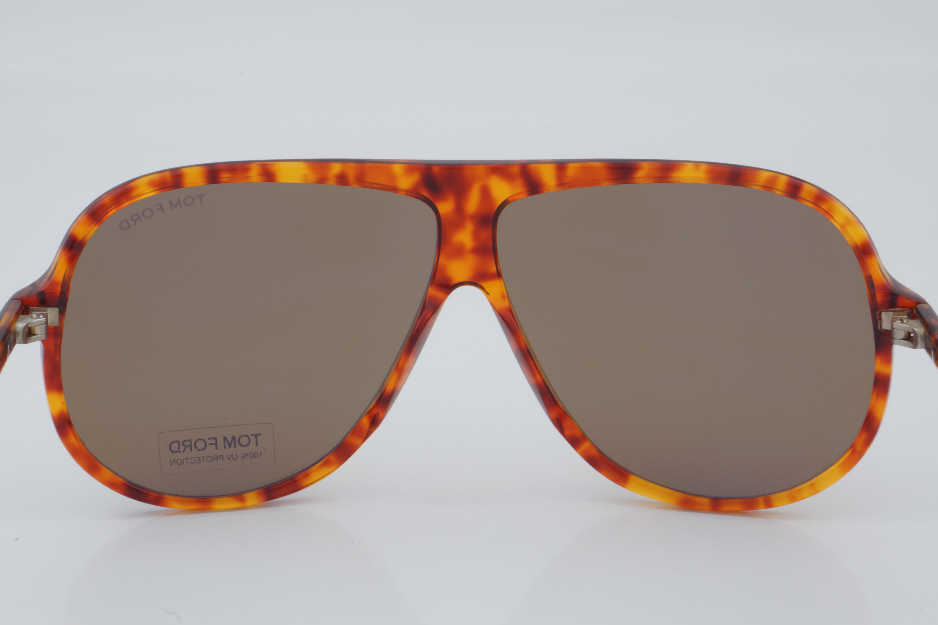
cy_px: 312
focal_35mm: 75
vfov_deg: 18.2
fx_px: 1954
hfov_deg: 27.0
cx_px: 469
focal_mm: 50
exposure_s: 1/4
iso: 100
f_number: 32
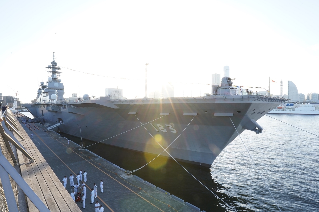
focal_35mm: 19
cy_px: 106
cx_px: 160
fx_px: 168
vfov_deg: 64.6
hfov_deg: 86.9
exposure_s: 1/30
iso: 800
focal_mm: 19
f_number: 22
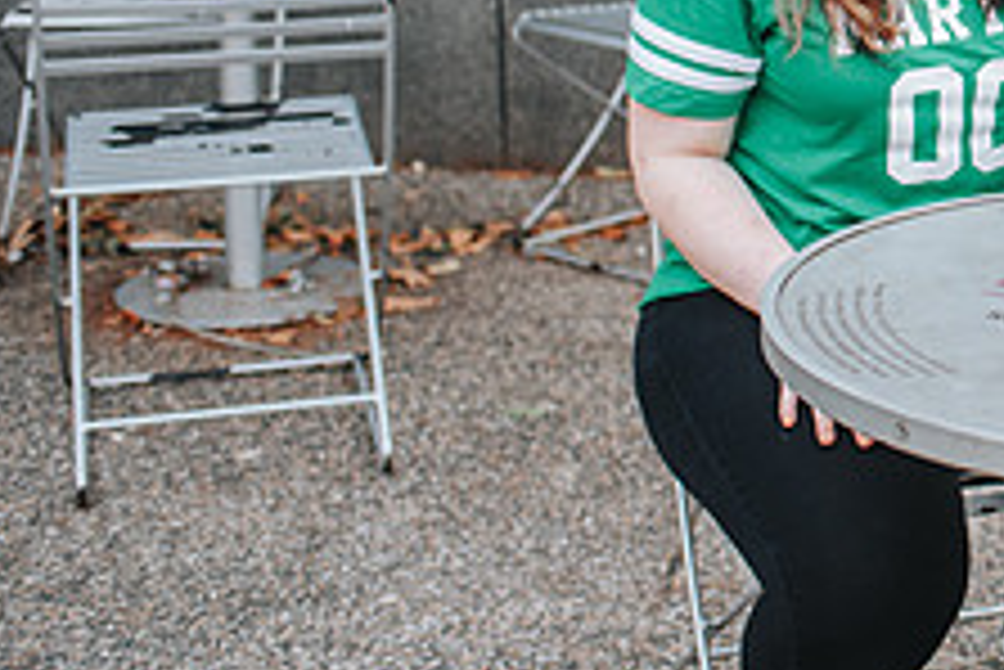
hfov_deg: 20.6
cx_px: 1279
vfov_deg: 14.7
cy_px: -52
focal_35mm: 91
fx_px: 2539
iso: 800
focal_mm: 35
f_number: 3.2
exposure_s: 1/800
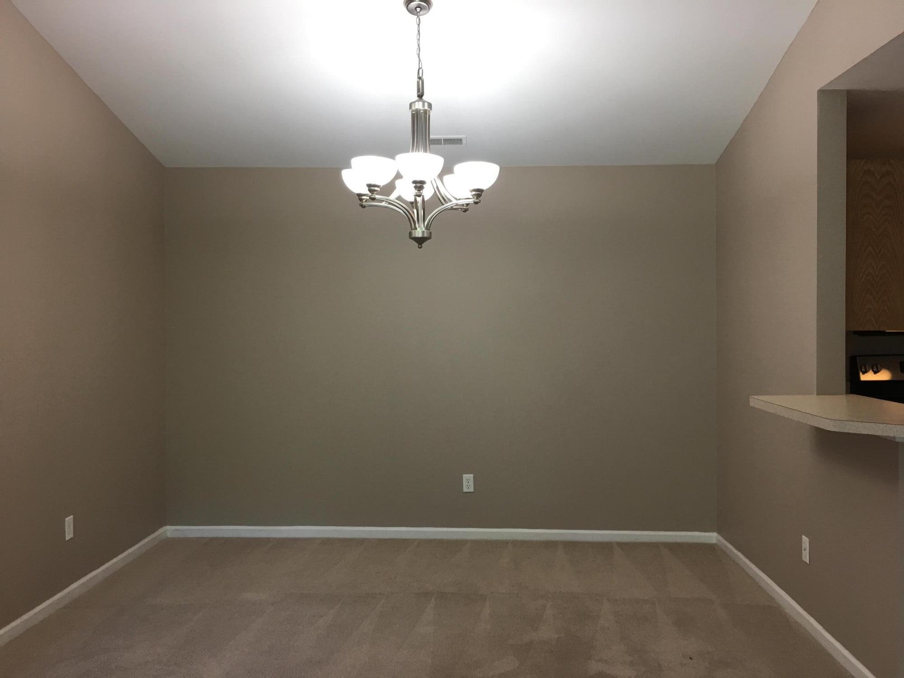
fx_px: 757
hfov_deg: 61.7
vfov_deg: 48.2
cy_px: 339
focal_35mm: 29
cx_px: 452
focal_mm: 4.15
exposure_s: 1/15
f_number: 2.2
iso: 25
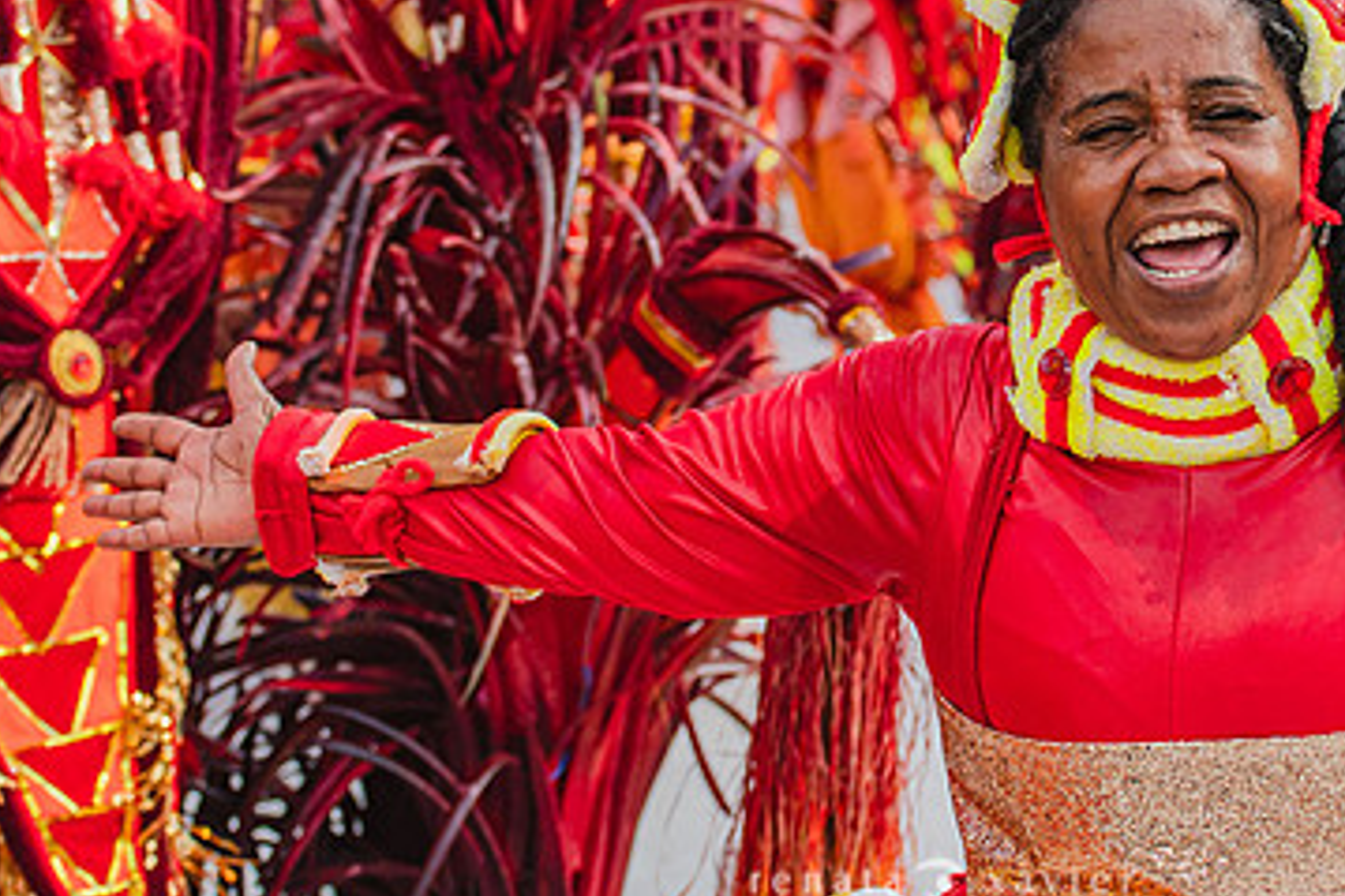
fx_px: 4220
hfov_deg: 18.0
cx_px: 937
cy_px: 225
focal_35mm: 113
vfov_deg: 12.1
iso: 640
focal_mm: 70
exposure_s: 1/1600
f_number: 5.6
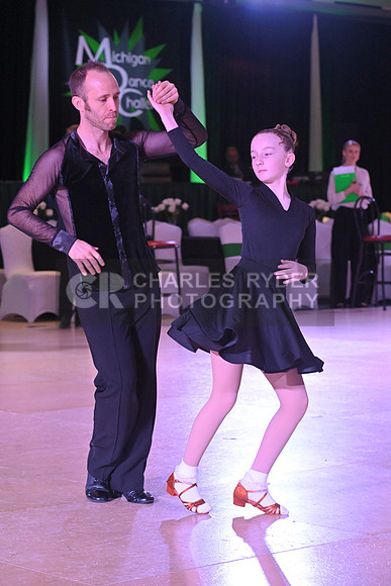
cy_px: 293
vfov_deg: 19.5
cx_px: 196
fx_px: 1709
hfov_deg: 13.0
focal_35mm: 105
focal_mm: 105
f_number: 7.1
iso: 5000
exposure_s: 1/400
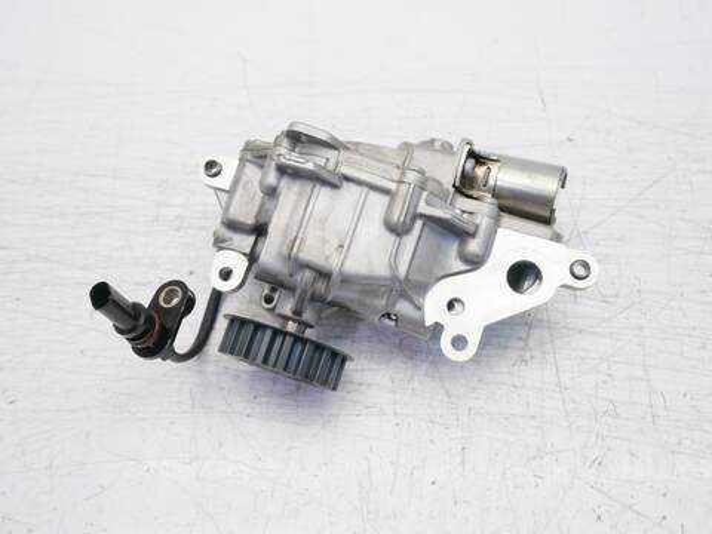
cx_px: 356
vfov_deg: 44.2
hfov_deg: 56.8
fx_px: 658
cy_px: 267
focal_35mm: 32
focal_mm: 16
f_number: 4
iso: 200
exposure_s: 1/100
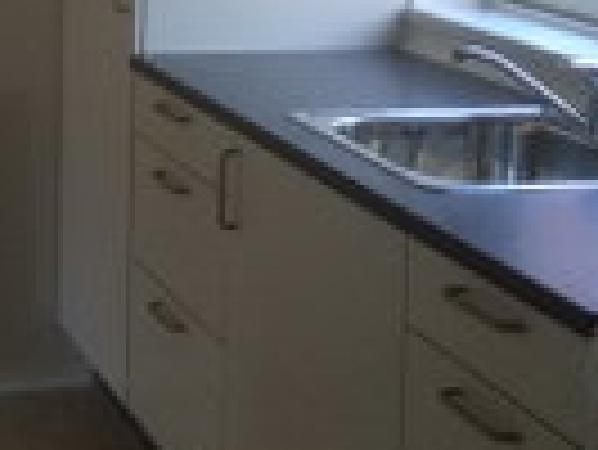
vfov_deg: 16.4
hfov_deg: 21.2
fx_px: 1504
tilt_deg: -7.7
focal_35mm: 87
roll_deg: +0.3
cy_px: -68
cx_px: -81
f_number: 2.2
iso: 80
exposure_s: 1/33
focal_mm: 4.15
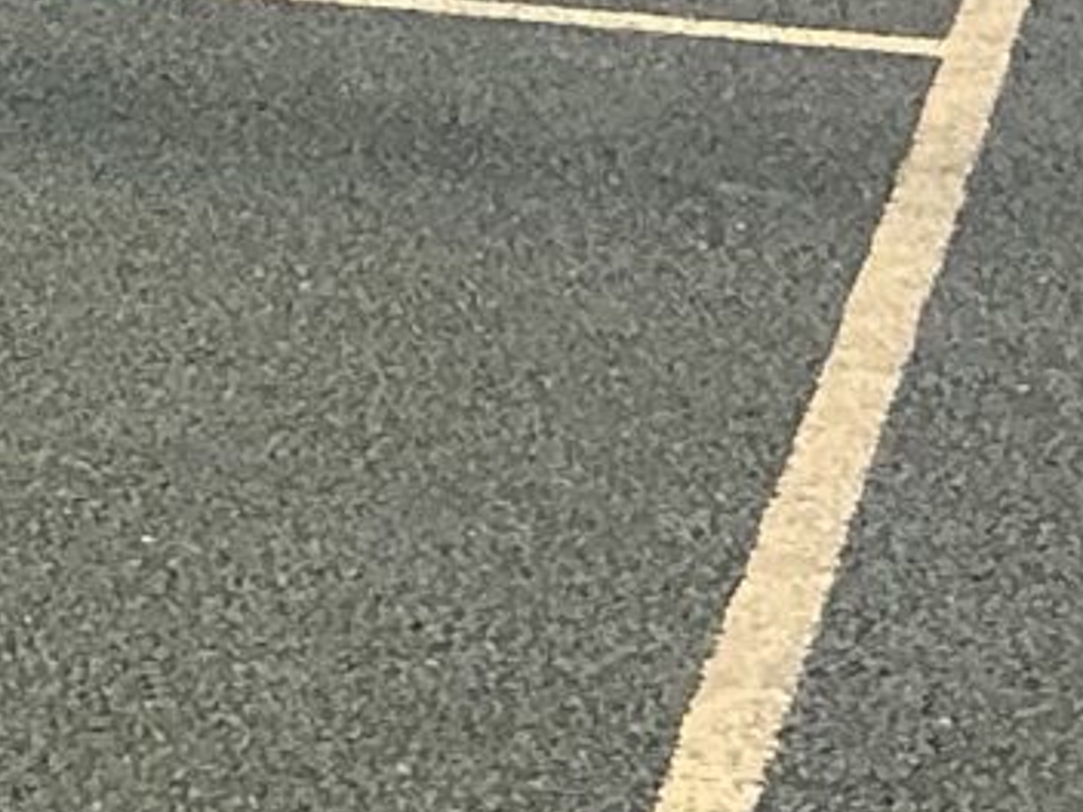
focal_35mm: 211
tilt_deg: -1.5
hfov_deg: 9.0
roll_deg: +0.1
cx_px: -892
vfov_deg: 6.4
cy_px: -1602
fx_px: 6601
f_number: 1.8
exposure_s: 1/997
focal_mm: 3
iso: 25
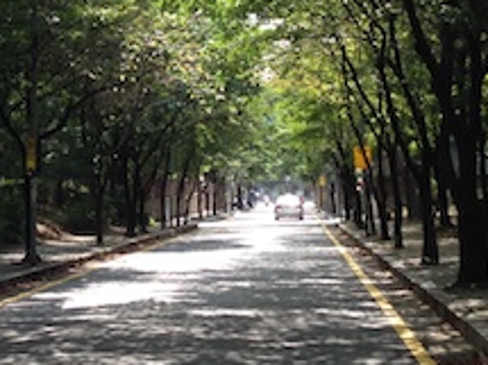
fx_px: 1296
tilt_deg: +9.2
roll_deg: +0.4
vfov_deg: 15.8
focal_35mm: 92
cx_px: 118
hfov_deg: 21.1
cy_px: 18
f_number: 2.4
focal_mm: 4.12
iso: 50
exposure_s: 1/301
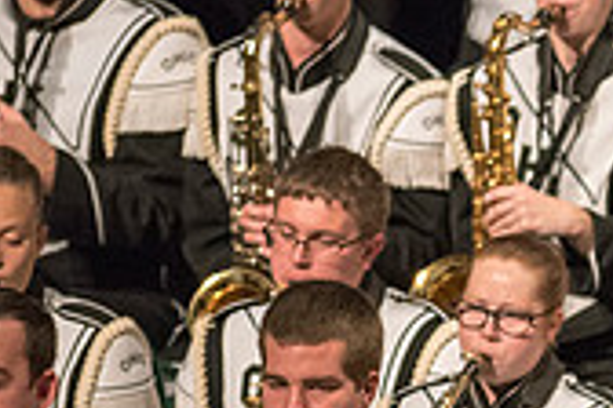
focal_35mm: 1033
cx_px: 938
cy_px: 556
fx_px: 17588
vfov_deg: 1.3
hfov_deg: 2.0
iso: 4000
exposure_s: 1/500
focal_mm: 300
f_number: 2.8
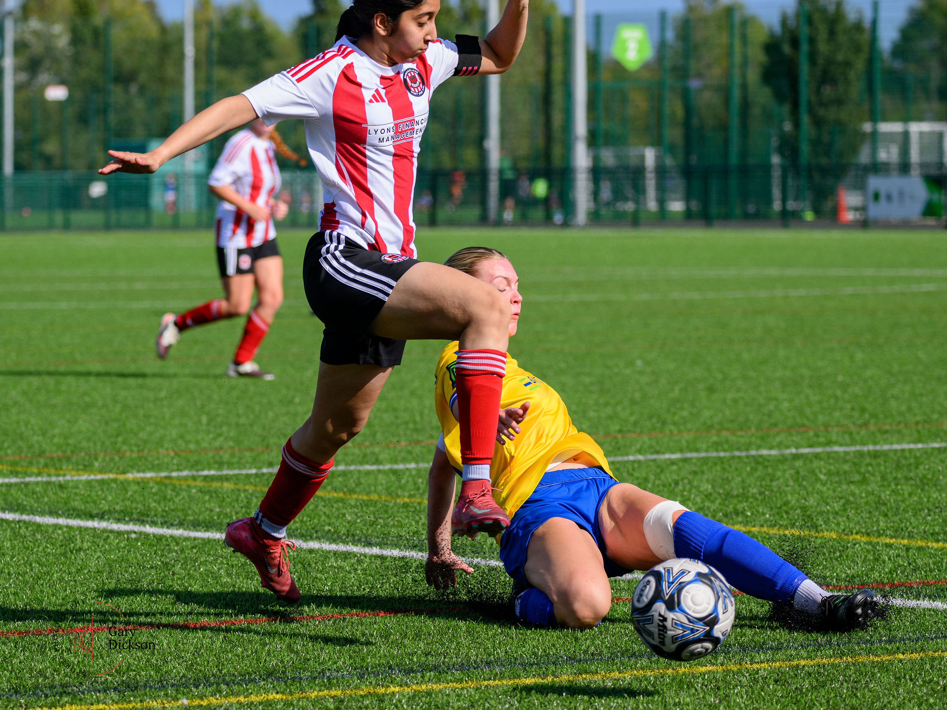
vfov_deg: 7.1
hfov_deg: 9.4
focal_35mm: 210
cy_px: 266
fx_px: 5745
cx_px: 383
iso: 280
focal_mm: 135
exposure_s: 1/2000
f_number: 5
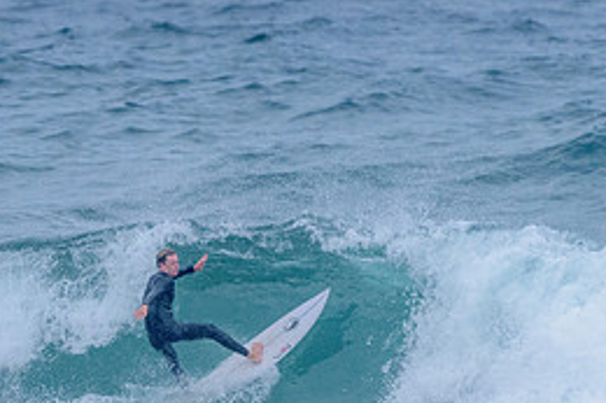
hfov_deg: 1.5
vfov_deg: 1.0
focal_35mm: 1367
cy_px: 332
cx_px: 181
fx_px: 22996
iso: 2800
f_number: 5.6
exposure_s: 1/2000
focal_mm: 500
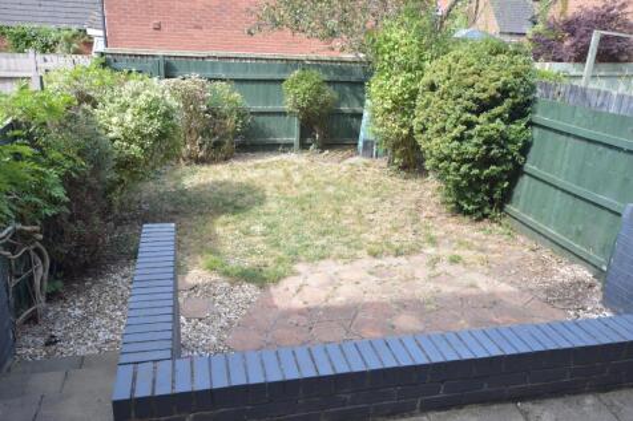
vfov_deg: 43.6
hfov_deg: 61.9
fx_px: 527
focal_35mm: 30
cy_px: 210
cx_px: 316
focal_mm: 20
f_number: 4.8
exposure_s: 1/90
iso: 100
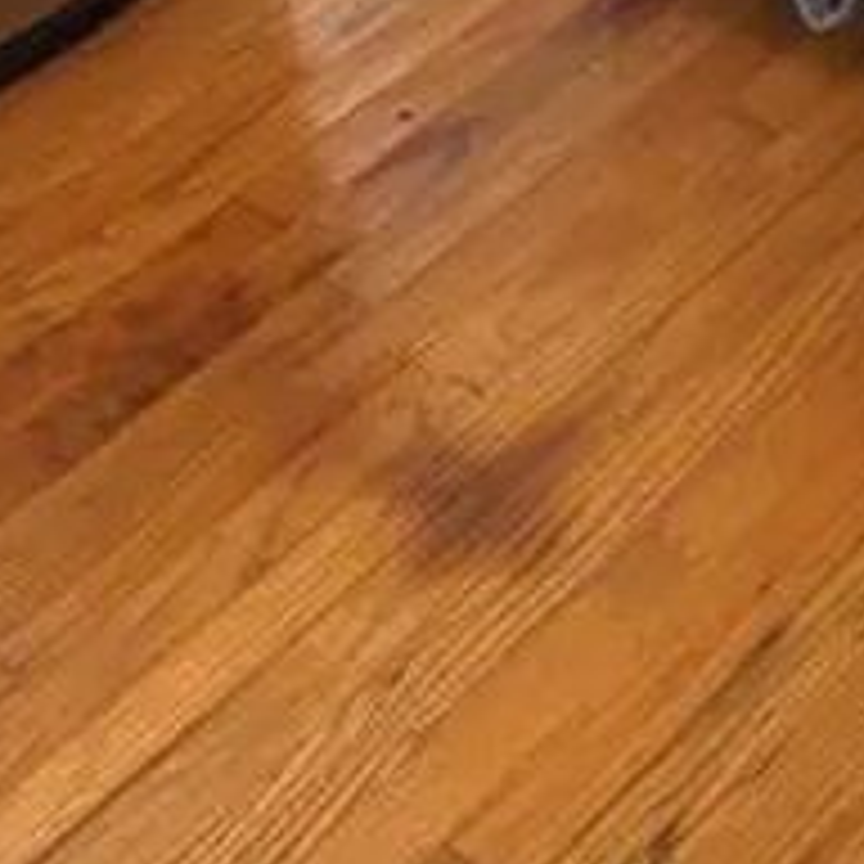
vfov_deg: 14.0
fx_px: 2880
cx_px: 968
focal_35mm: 102
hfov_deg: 16.5
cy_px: -947
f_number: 1.6
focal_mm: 5.96
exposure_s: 1/60
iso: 200
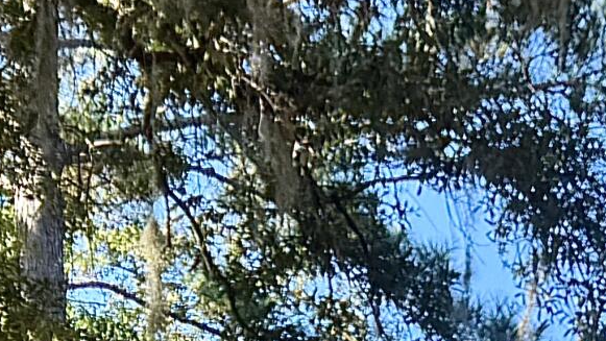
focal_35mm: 135
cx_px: 833
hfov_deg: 15.0
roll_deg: -1.1
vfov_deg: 7.9
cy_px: 979
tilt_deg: +3.3
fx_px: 2170
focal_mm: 6.76
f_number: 1.78
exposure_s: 1/467
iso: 80
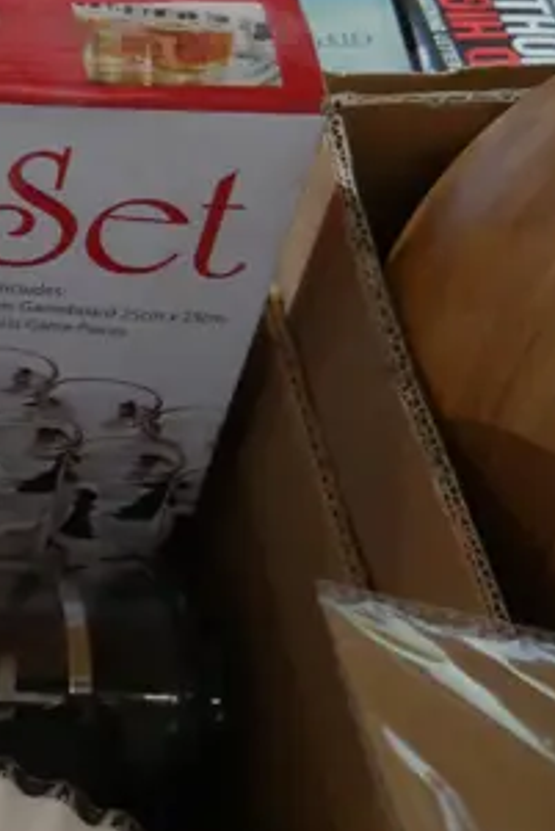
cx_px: -440
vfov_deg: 20.3
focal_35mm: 99
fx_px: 2287
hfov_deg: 12.6
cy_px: 696
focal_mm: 14
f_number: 3.5
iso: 2000
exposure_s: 1/60
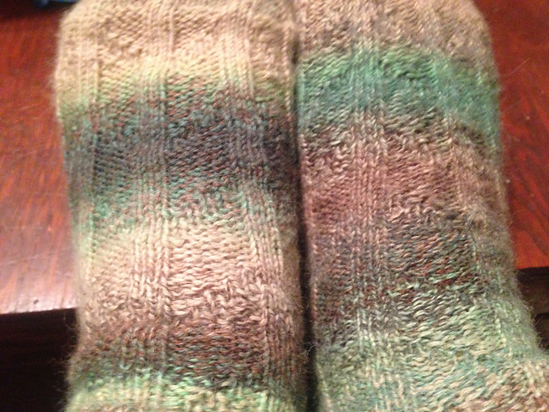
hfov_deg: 55.4
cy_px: 206
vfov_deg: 42.9
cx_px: 274
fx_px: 523
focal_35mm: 33
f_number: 2.4
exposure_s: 1/15
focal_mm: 4.12
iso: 500
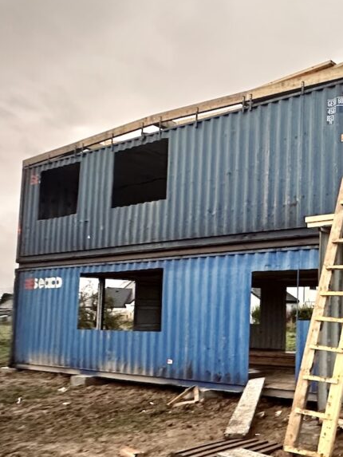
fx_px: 330
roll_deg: -0.2
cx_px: 383
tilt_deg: +6.3
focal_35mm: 25
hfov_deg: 42.3
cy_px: 258
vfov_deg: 69.1
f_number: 2.2
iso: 640
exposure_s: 1/60
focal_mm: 2.22
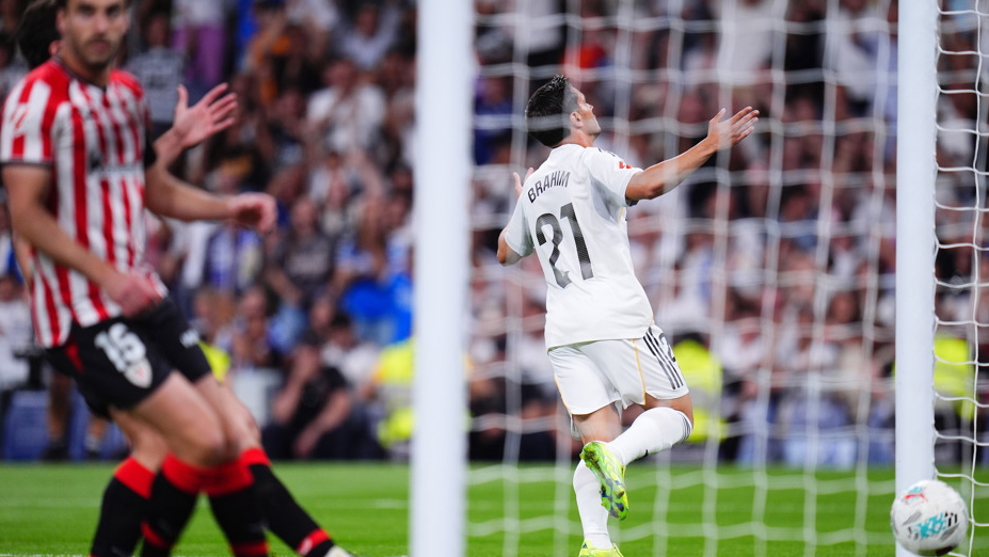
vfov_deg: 2.9
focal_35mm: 421
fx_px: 11043
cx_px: 494
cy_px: 325
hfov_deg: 5.1
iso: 2000
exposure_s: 1/2000
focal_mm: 400
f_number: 2.8
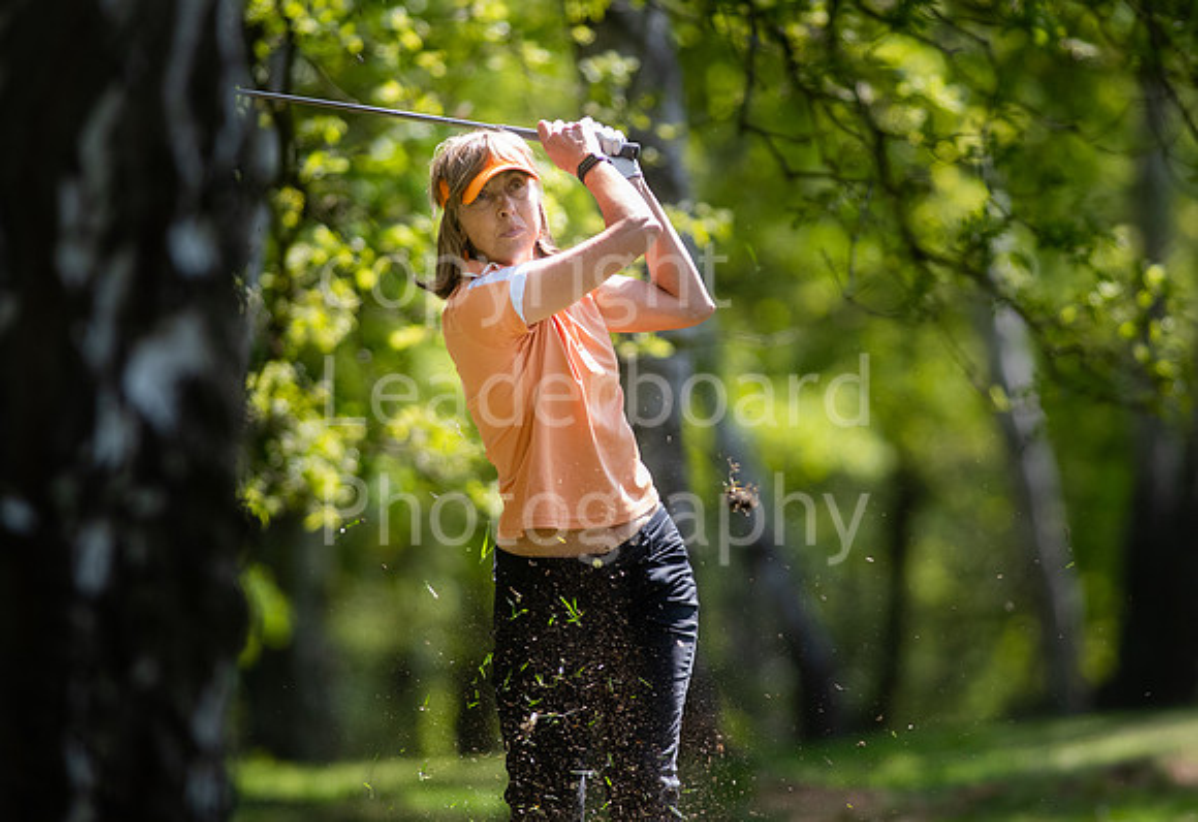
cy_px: 378
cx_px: 709
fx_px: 17716
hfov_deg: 3.9
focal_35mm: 528
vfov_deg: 2.7
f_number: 4
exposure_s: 1/1600
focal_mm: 300
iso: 1000
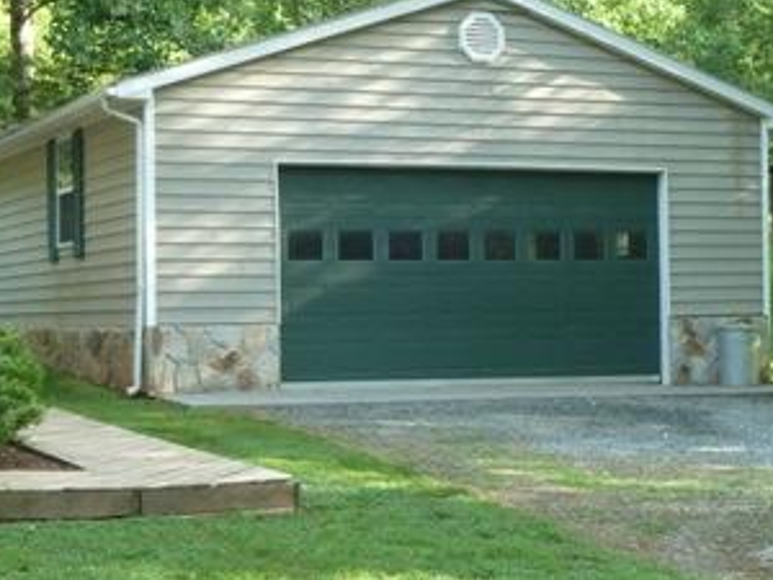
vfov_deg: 18.0
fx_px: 1831
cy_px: 281
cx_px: 430
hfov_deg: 23.8
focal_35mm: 82
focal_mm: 9.1
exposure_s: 1/40
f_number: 3.9
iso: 100
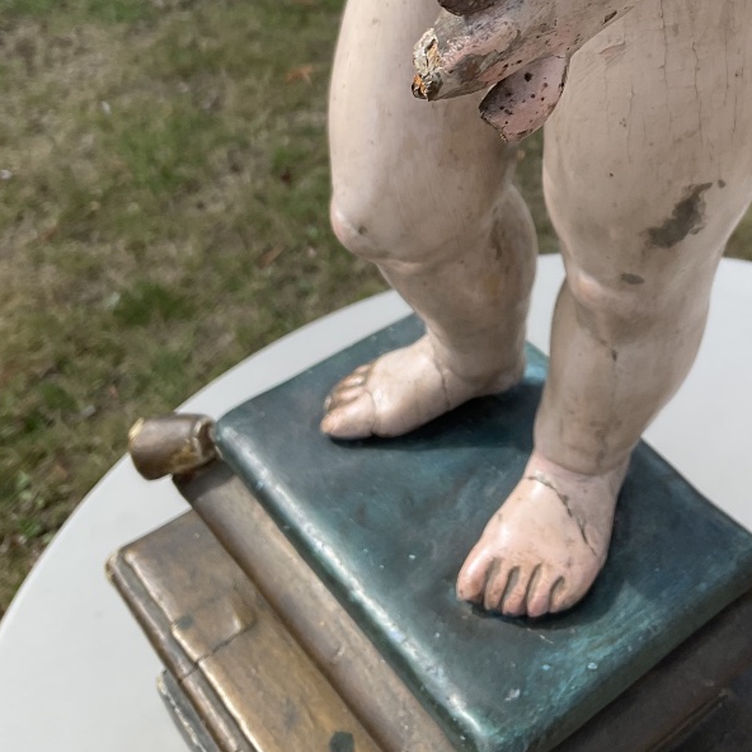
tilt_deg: -32.4
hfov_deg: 32.2
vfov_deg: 31.3
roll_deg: +1.3
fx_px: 1278
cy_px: 76
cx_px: 558
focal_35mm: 52
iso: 16
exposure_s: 1/1168
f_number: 1.8
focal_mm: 3
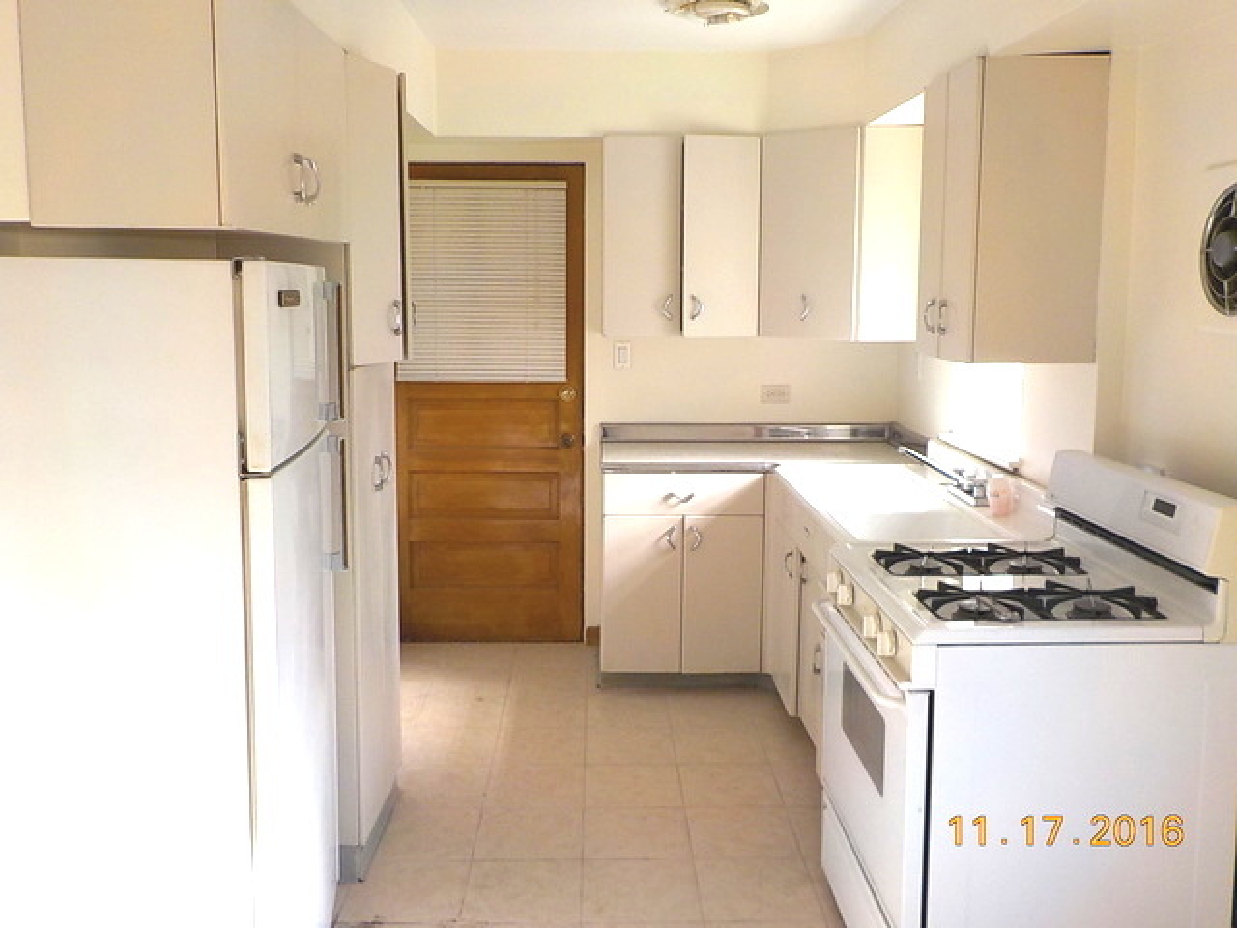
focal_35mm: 30
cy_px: 464
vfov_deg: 46.8
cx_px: 618
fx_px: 1072
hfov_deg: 60.0
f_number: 3.3
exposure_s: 1/200
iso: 125
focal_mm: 4.1
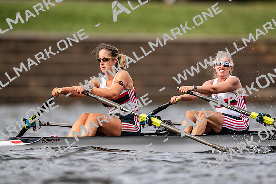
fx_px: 4603
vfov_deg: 2.3
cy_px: 92
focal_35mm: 600
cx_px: 138
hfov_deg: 3.4
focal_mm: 600
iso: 720
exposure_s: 1/2500
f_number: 4
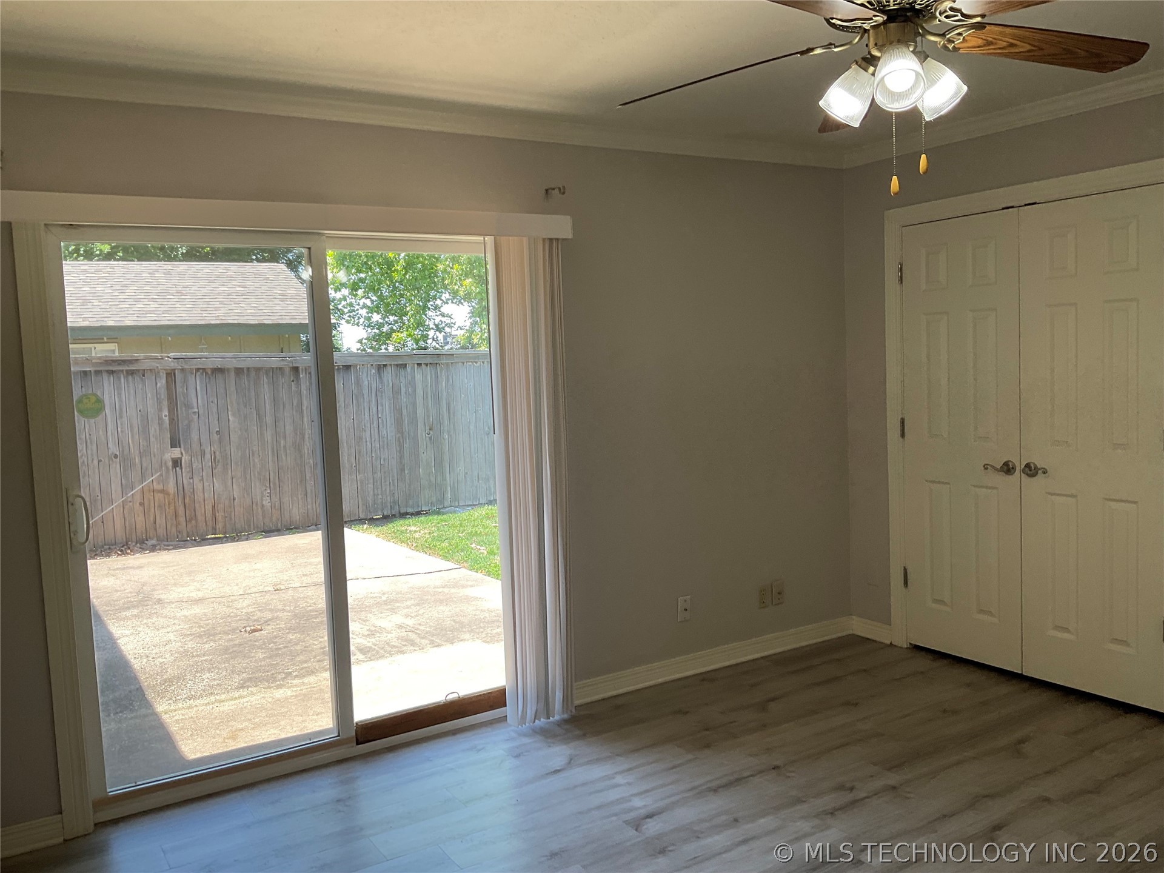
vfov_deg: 48.2
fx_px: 975
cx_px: 582
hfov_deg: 61.7
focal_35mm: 29
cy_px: 436
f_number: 1.8
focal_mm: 3
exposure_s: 1/120
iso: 20
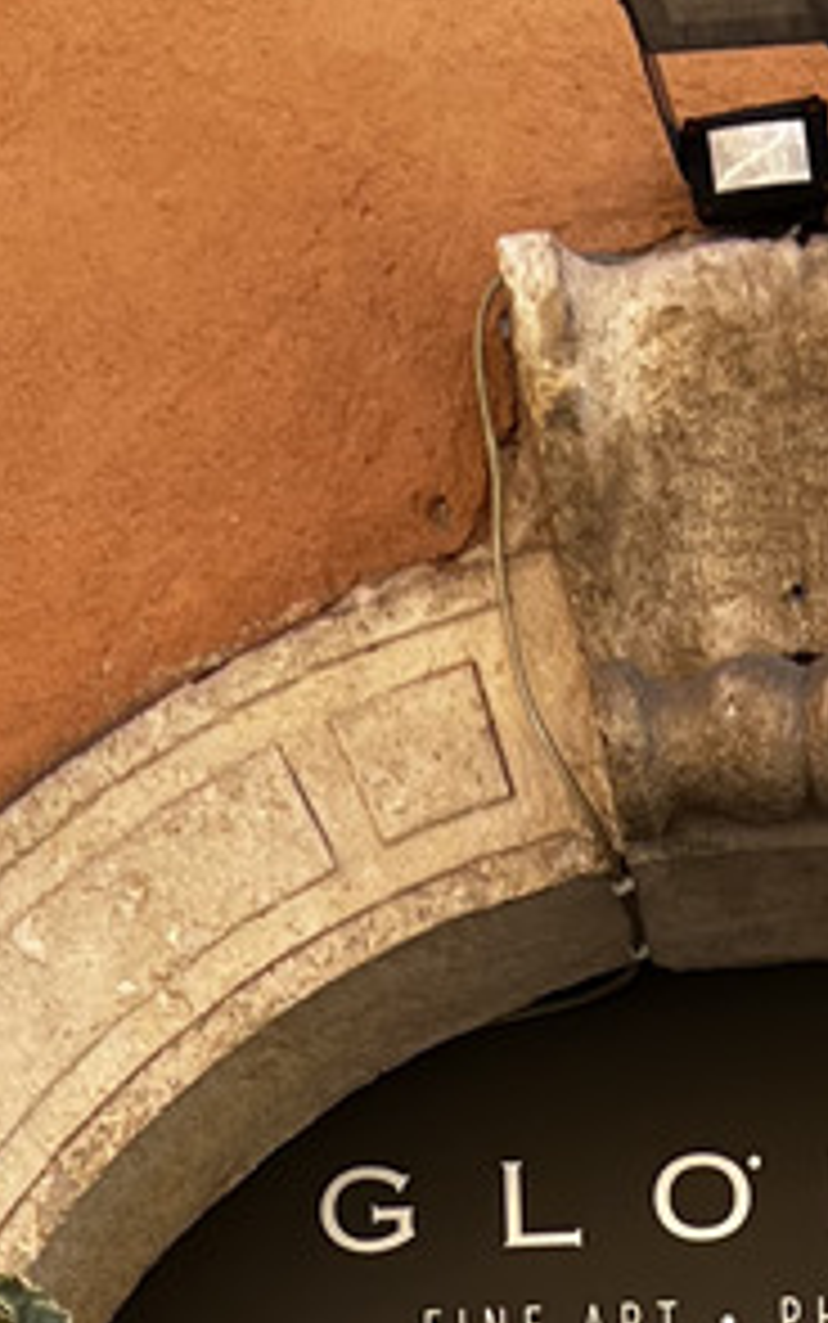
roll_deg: +0.8
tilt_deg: -0.7
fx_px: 5410
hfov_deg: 8.7
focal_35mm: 150
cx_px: 940
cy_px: 2380
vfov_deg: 12.7
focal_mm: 5.7
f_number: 1.5
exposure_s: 1/486
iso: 50
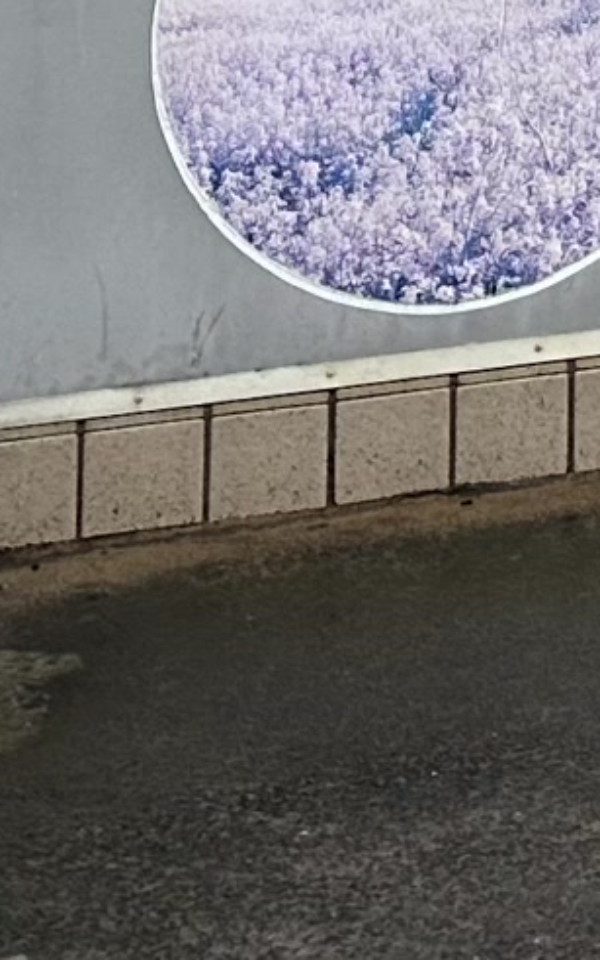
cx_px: 1854
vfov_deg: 11.8
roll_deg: +1.5
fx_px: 4002
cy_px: -1124
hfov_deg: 7.5
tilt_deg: +4.7
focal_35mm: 153
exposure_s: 1/816
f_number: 1.78
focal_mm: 6.86
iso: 80
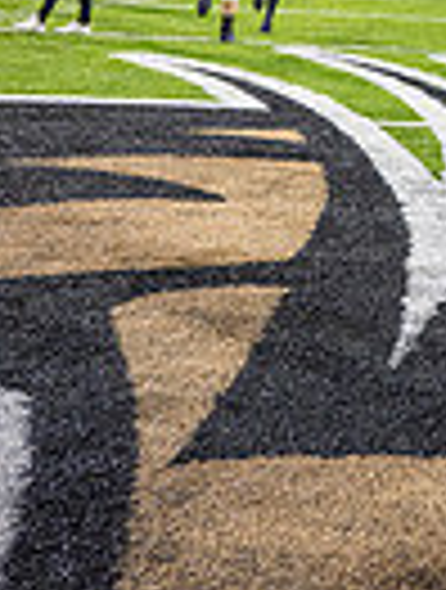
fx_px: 1351
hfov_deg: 17.0
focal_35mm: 79
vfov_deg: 20.4
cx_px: 662
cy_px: -342
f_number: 3.2
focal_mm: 24
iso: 1250
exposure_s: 1/500
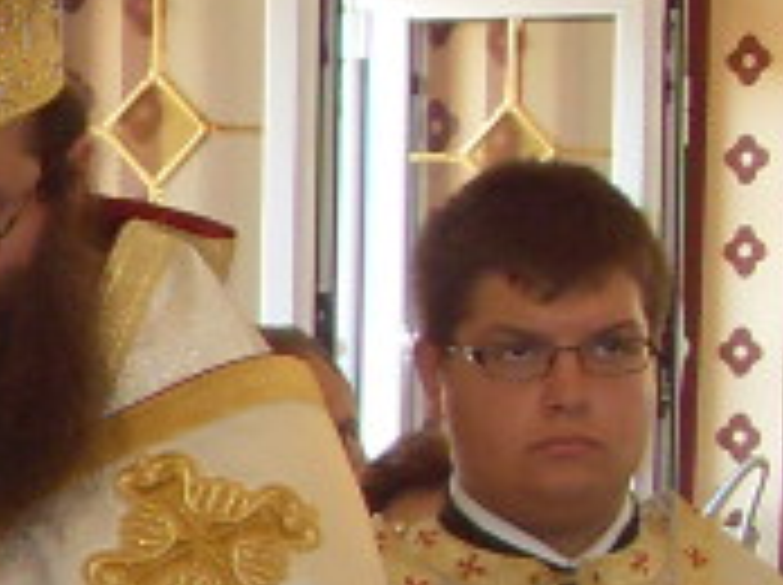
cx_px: -832
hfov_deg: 9.0
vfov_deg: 7.2
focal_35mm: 206
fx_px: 4653
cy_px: 598
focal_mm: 6.3
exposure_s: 1/45
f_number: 2.8
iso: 100
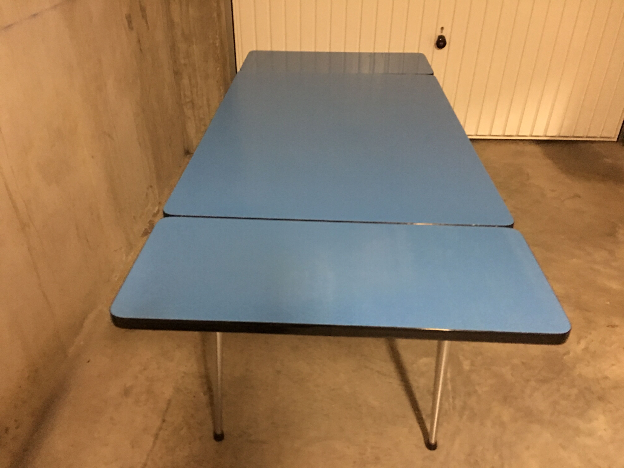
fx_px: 523
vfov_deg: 48.2
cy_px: 234
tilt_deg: -32.2
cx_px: 312
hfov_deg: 61.7
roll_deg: -1.5
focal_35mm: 29
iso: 125
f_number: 2.2
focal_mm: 4.15
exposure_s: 1/4
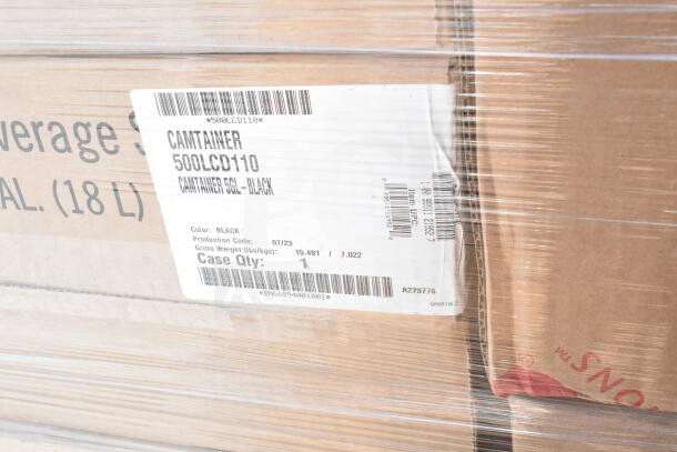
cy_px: 226
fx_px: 818
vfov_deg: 30.9
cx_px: 338
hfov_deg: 45.0
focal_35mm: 44
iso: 1600
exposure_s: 1/400
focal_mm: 29
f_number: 10
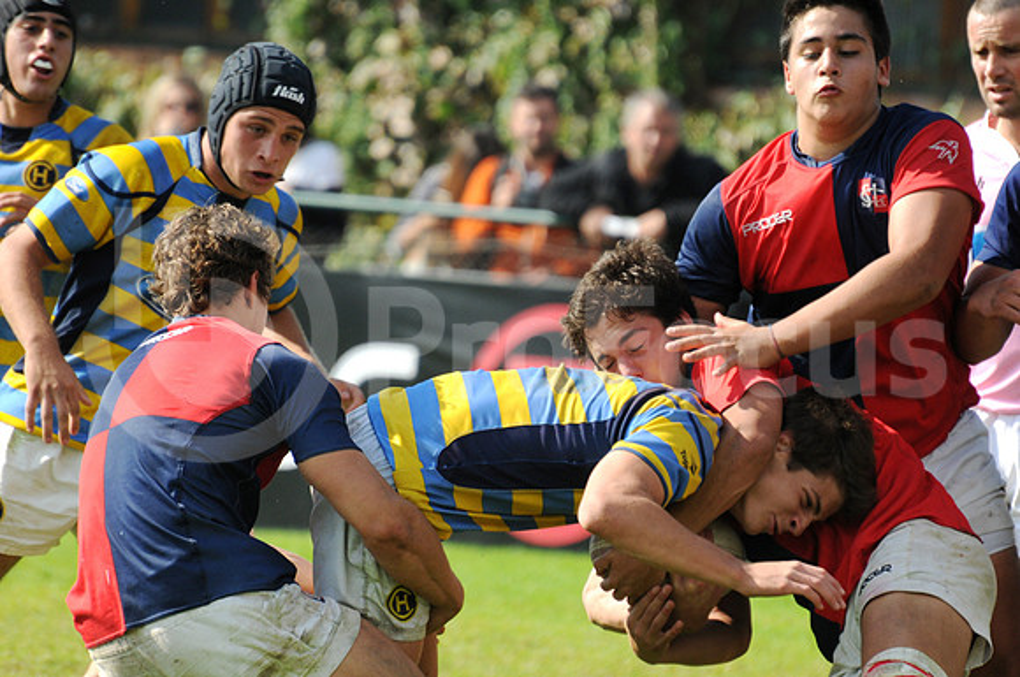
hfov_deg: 4.6
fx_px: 12732
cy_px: 338
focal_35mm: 450
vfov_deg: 3.0
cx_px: 510
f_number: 5.6
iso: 400
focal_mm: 300
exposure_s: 1/1000
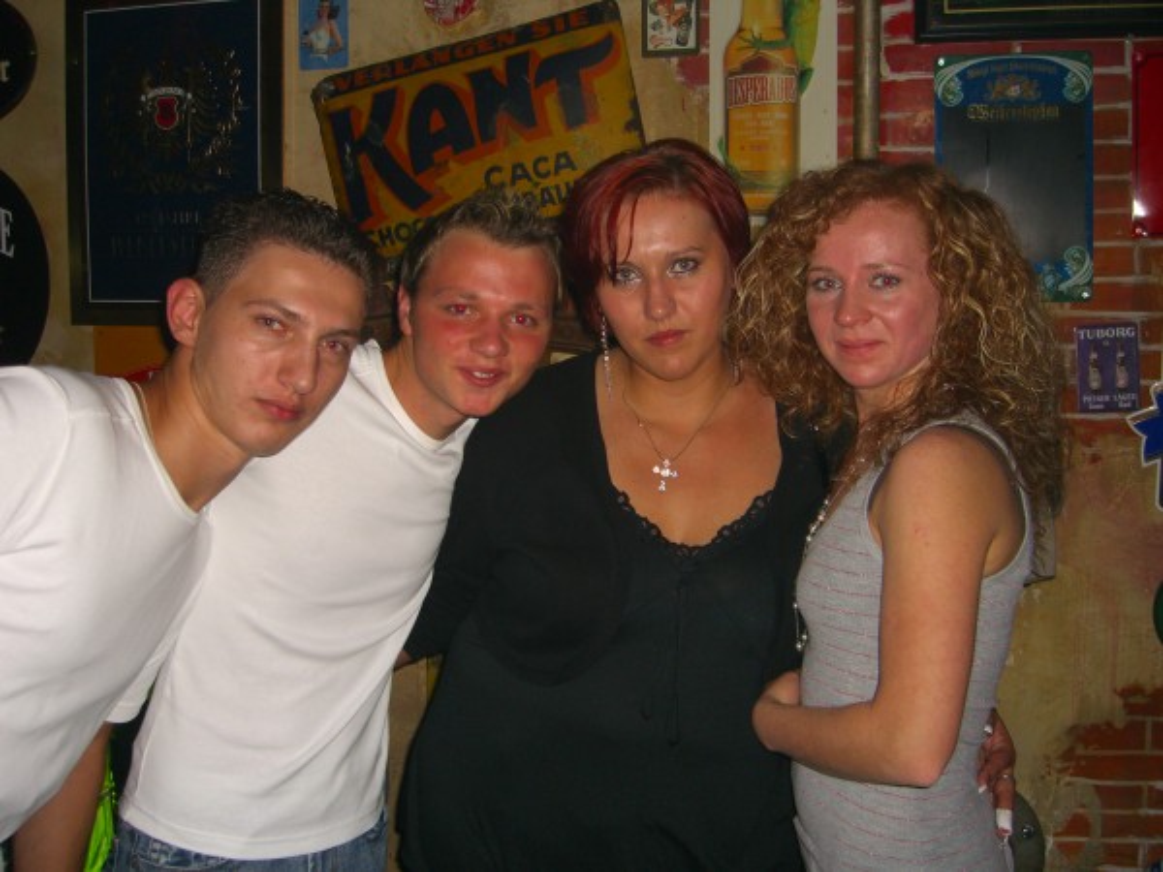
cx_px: 582
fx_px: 1277
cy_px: 436
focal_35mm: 38
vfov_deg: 37.7
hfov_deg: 49.0
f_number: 2.8
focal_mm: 7.9
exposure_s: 1/60
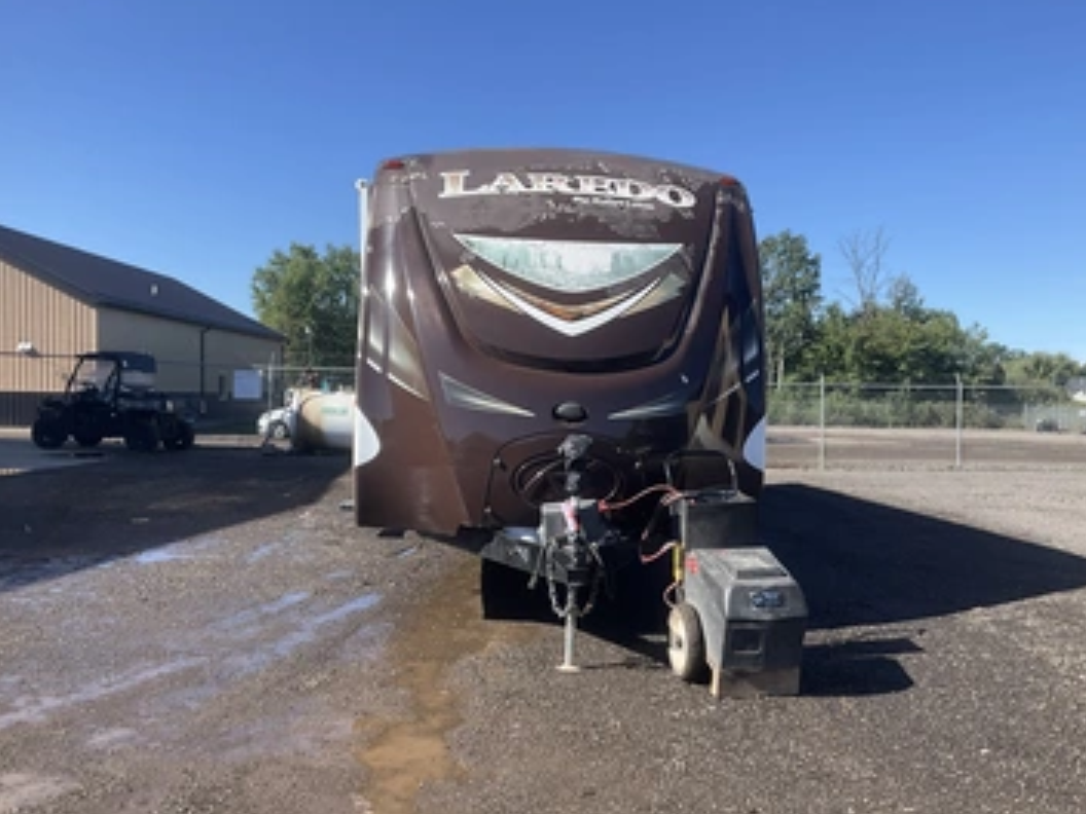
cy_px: 444
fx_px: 1035
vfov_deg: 42.9
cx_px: 555
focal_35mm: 33
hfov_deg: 55.3
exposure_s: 1/1076
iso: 25
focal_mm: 3
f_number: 1.8
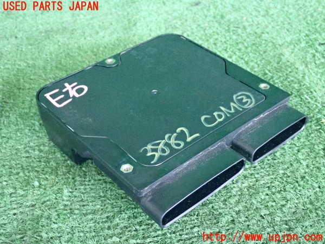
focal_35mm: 50
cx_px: 162
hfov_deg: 38.2
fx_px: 469
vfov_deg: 29.1
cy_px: 122
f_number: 3.2
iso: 2500
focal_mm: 9.01
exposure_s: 1/125
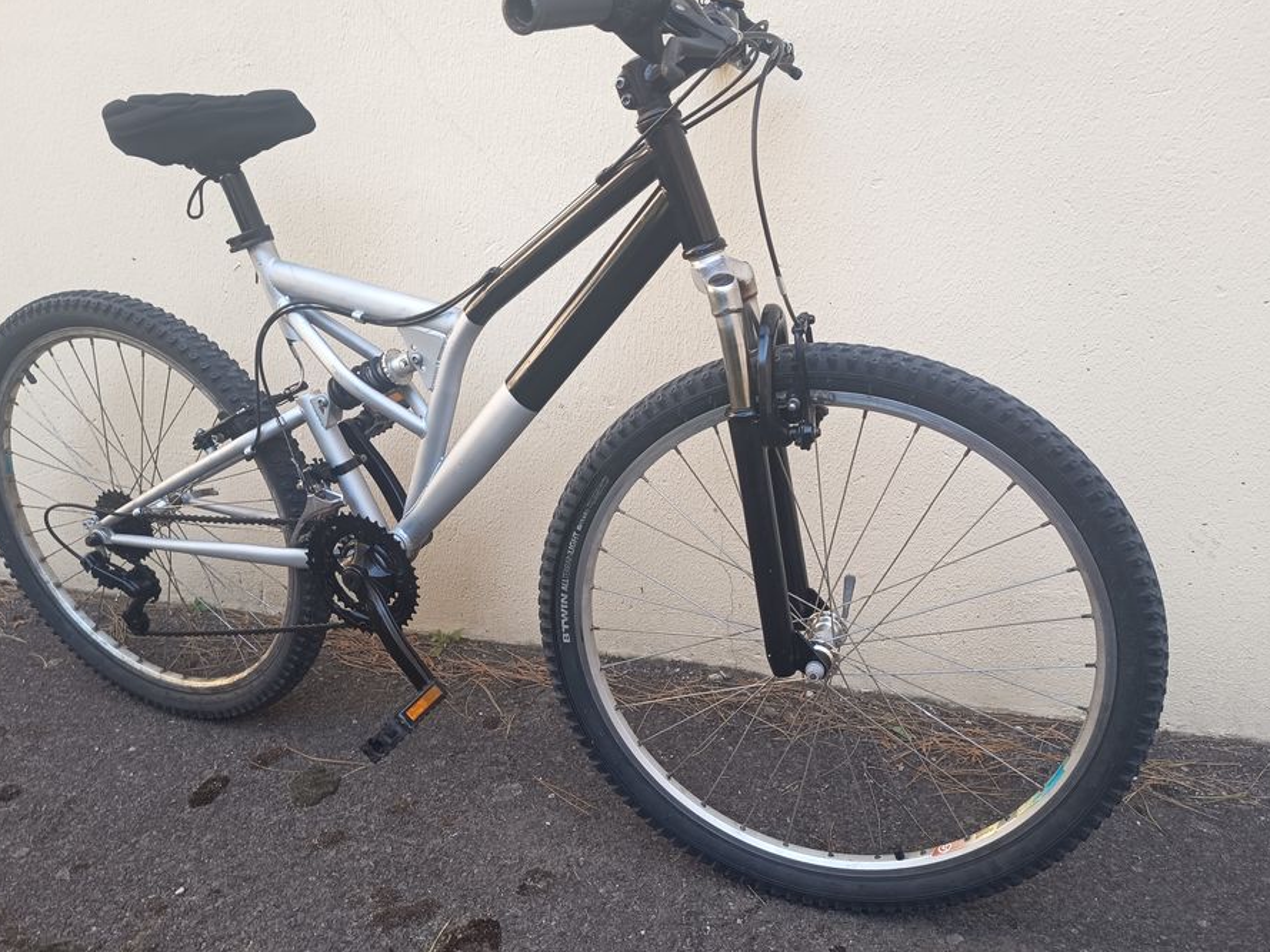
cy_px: 461
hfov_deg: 65.3
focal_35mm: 27
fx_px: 991
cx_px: 629
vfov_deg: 51.4
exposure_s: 1/100
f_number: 1.7
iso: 168
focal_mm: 5.24
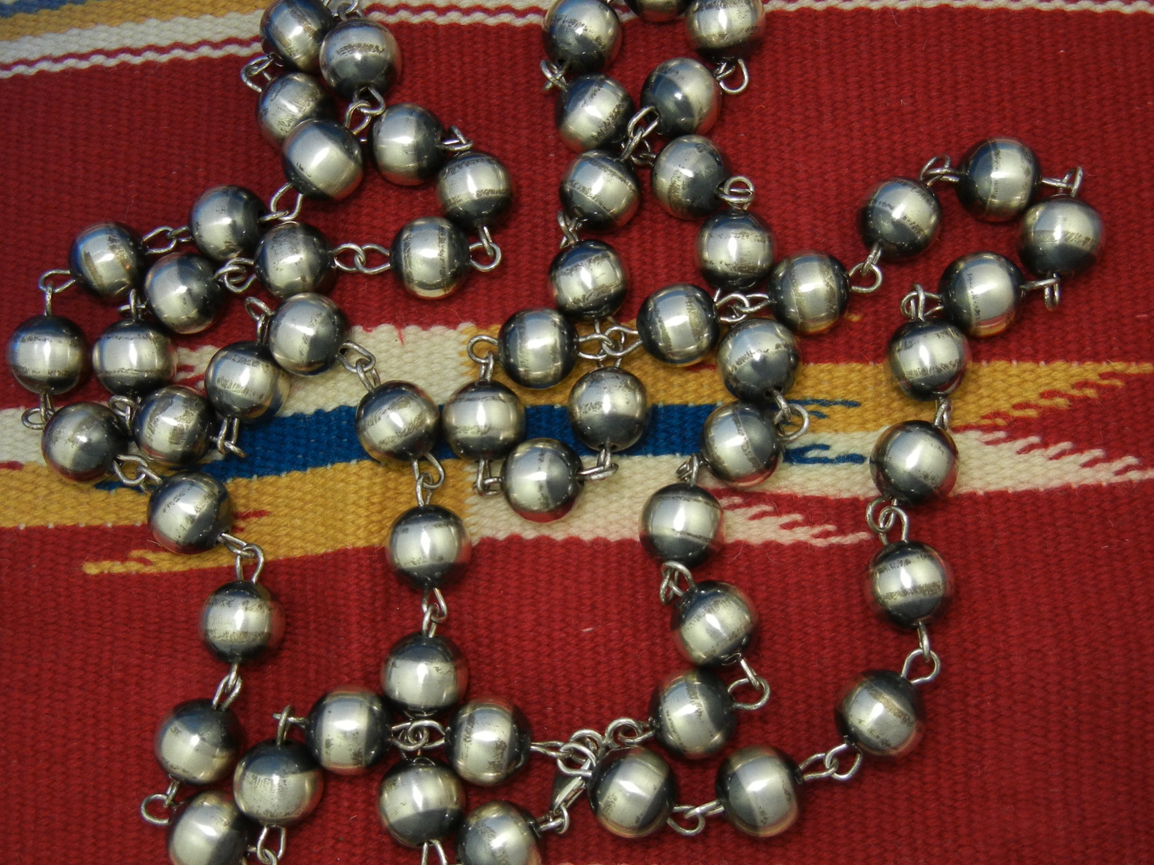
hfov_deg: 60.0
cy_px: 432
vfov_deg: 46.8
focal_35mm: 30
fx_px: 1000
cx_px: 577
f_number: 3.5
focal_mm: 5.4
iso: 296
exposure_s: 1/30
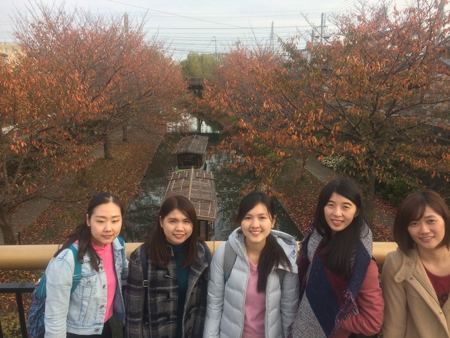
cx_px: 225
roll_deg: +0.0
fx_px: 377
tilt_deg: -15.5
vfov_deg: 48.2
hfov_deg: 61.7
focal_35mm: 29
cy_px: 169
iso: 32
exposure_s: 1/297
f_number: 2.2
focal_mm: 4.15
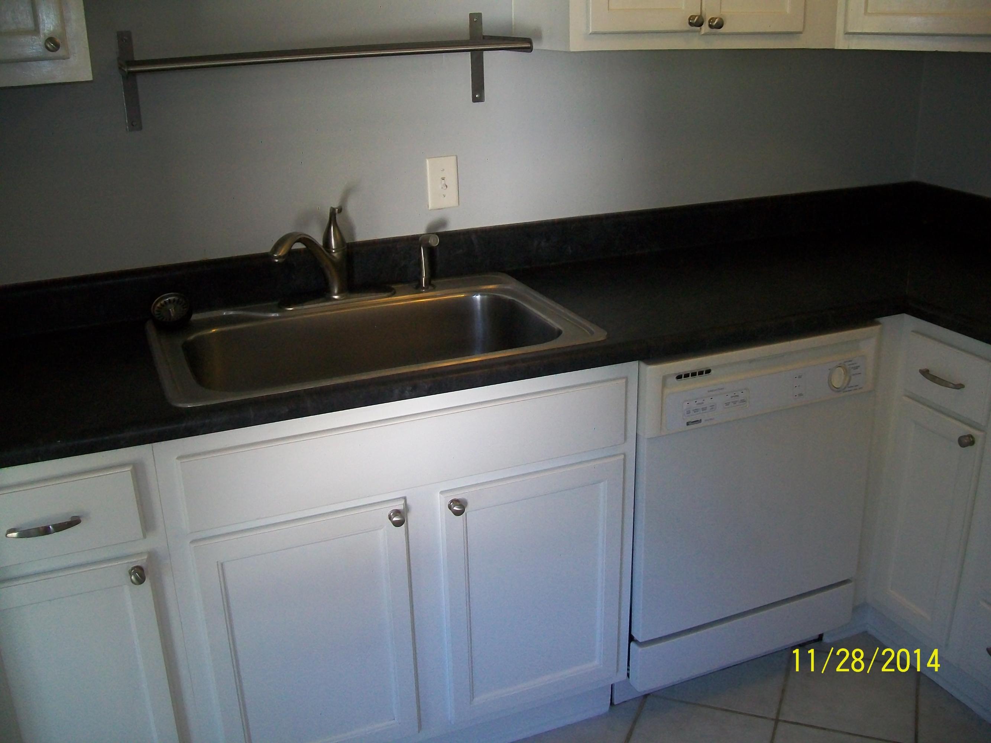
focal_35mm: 34
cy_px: 372
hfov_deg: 54.0
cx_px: 496
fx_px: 973
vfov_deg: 41.8
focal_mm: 6.1
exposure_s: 1/60
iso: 160
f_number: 2.7
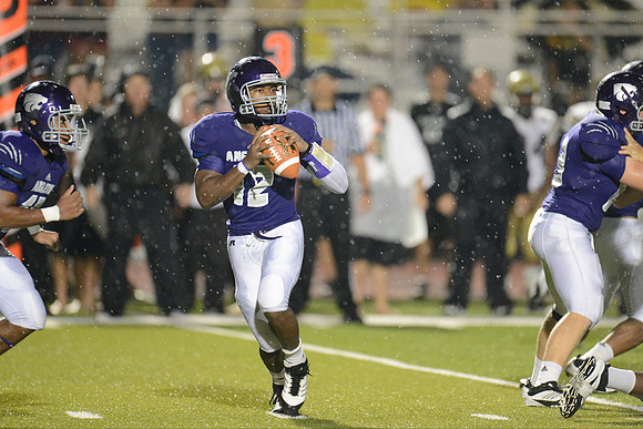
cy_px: 214
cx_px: 322
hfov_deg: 5.2
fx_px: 7146
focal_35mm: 400
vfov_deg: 3.4
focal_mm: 400
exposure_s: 1/1000
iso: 5000
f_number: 2.8
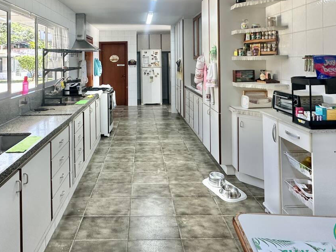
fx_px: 233
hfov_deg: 71.0
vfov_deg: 53.8
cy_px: 59
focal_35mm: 24
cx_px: 137
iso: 125
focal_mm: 2.22
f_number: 2.2
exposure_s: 1/120
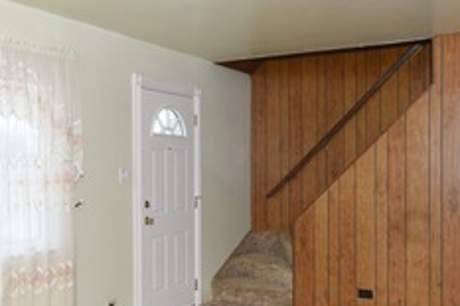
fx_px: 562
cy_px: 210
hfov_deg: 43.7
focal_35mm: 44
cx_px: 140
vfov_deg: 30.2
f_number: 8
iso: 200
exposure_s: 1/30
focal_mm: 16
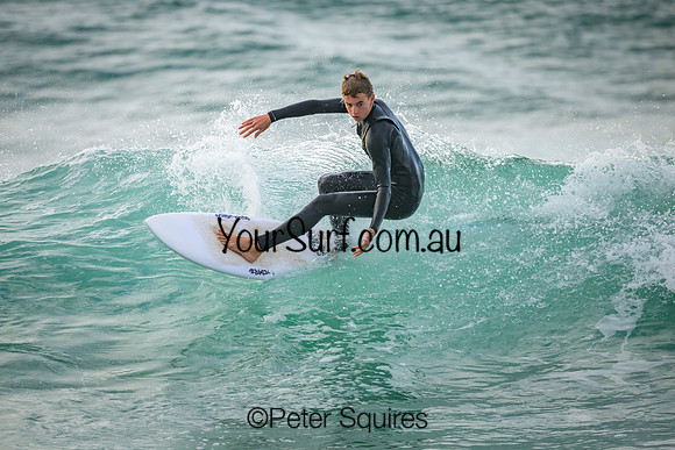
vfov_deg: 1.7
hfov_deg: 2.6
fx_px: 15003
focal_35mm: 800
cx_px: 338
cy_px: 225
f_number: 6.3
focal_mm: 800
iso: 2800
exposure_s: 1/2000
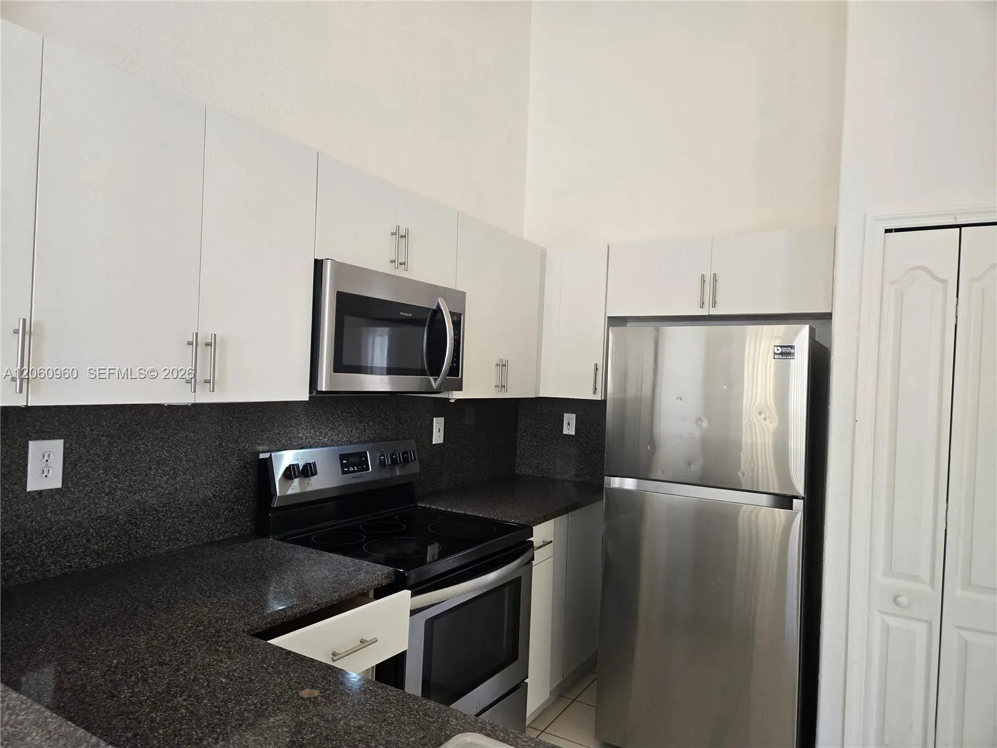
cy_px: 374
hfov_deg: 73.9
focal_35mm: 23
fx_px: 662
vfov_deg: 58.9
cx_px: 498
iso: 250
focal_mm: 5.4
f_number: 1.8
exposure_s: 1/120
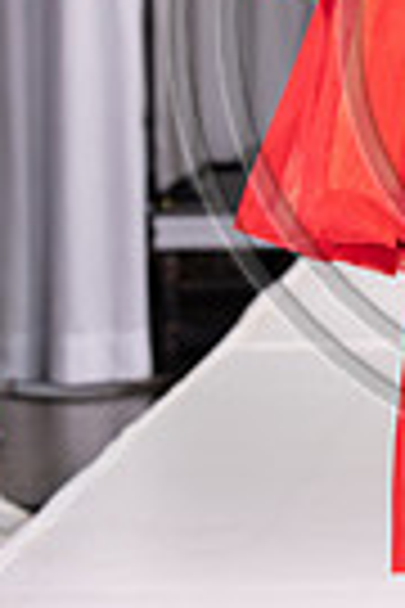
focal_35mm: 283
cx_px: 623
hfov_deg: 4.8
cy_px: 14
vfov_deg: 7.3
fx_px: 4775
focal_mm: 85
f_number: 5.6
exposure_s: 1/400
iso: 2000
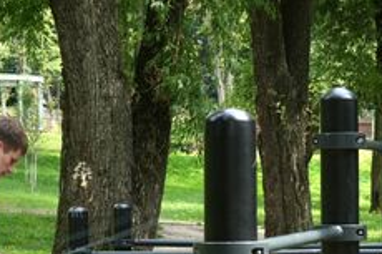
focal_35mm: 134
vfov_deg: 10.2
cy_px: 198
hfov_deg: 15.2
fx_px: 1421
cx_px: 326
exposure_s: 1/250
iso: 400
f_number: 9
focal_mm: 44
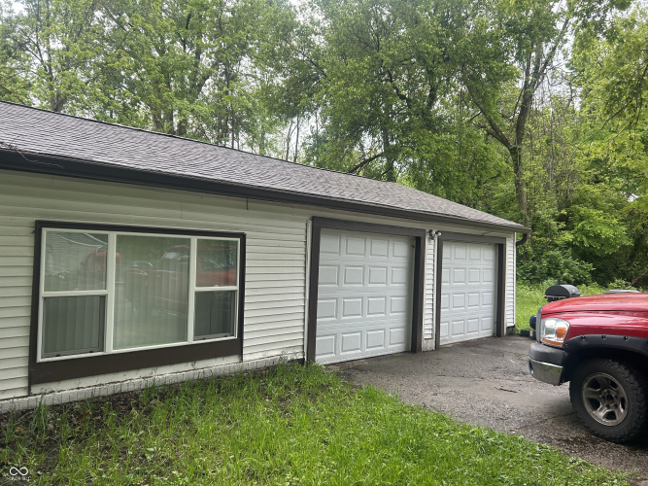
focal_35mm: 26
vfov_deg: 53.0
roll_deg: -0.8
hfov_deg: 67.3
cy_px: 243
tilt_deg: +2.6
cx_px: 324
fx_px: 487
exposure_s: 1/395
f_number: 1.5
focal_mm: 5.7
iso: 50
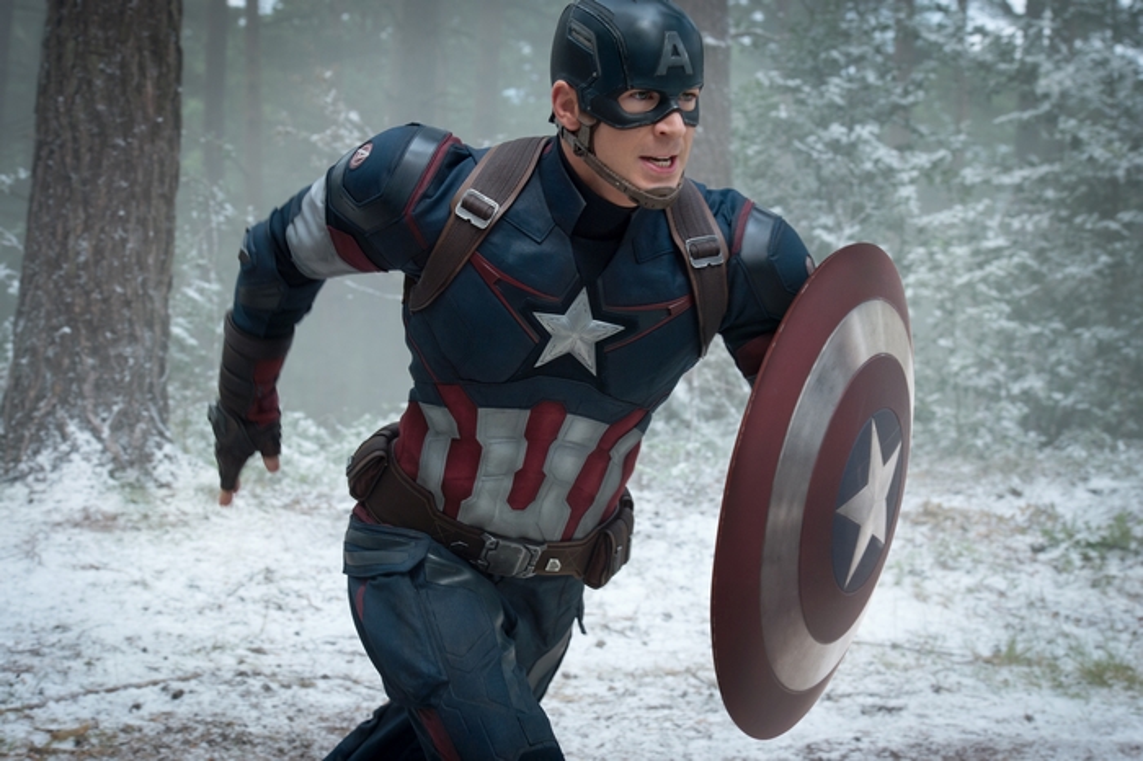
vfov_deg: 15.2
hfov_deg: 22.6
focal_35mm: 90
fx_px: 2856
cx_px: 572
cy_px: 380
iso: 400
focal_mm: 90
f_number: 8
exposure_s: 1/320
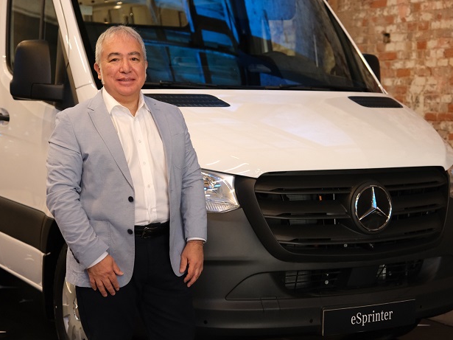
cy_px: 170
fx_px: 916
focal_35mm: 70
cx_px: 232
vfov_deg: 21.0
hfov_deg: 27.8
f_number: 2.8
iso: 4000
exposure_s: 1/100
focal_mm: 42.7
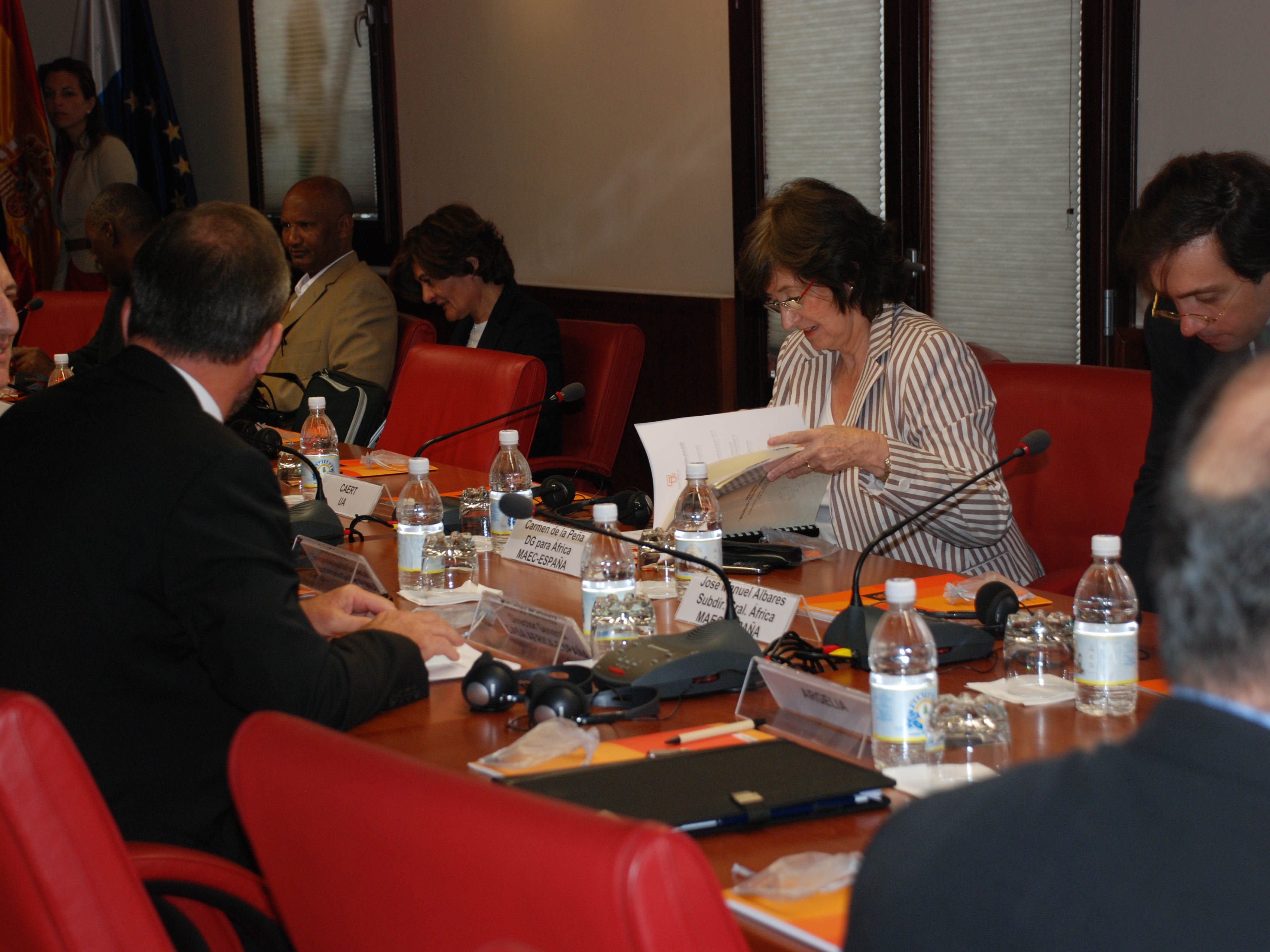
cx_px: 632
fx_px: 2642
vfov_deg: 20.4
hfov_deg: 27.0
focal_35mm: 72
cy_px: 481
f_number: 4.8
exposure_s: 1/60
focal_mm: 44
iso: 320
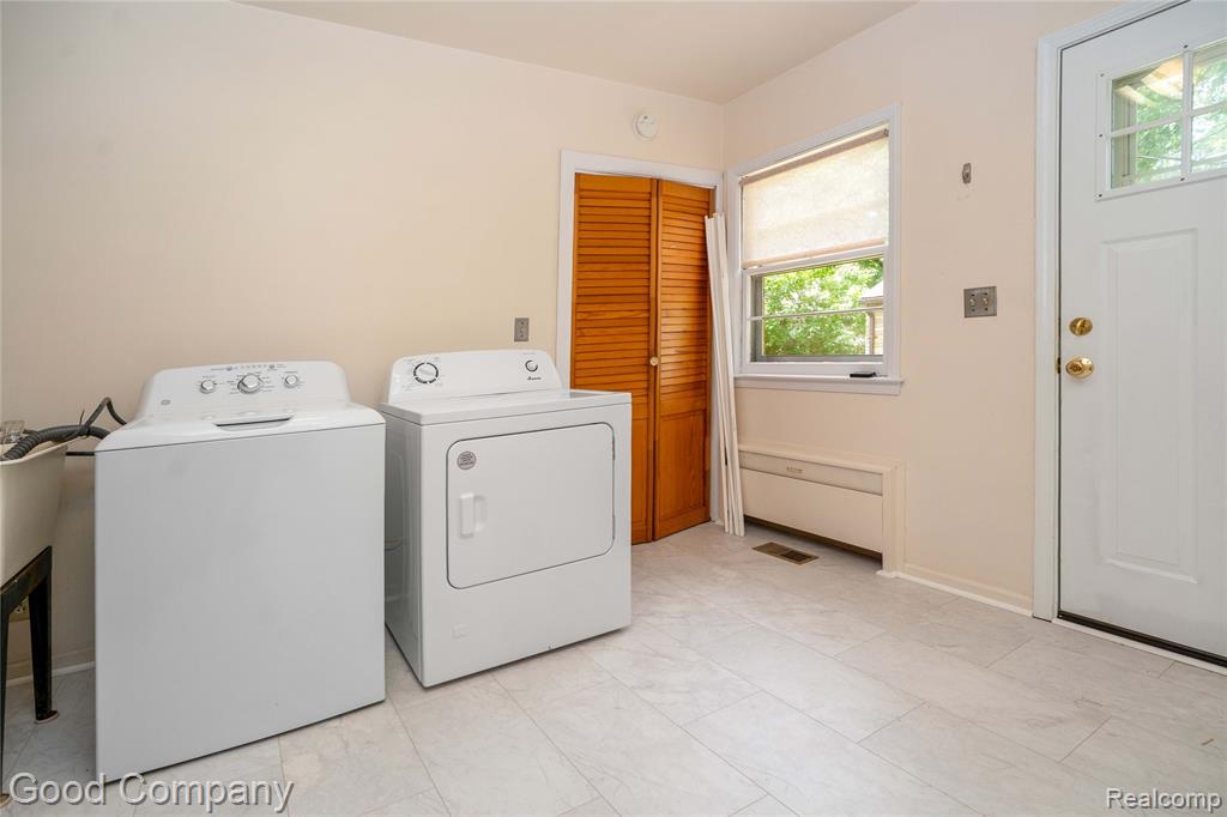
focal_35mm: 16
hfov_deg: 96.8
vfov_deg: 73.7
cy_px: 408
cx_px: 614
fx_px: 545
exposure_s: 1/60
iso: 200
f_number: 5.6
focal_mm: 16
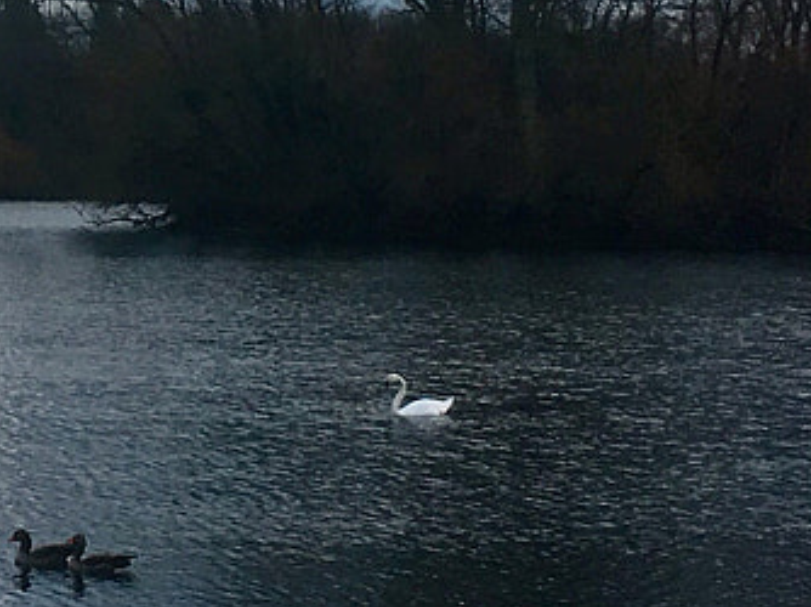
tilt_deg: +6.2
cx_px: -352
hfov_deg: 13.5
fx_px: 3254
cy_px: -58
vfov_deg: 10.5
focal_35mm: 139
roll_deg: -0.6
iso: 25
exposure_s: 1/422
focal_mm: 4.15
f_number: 2.2
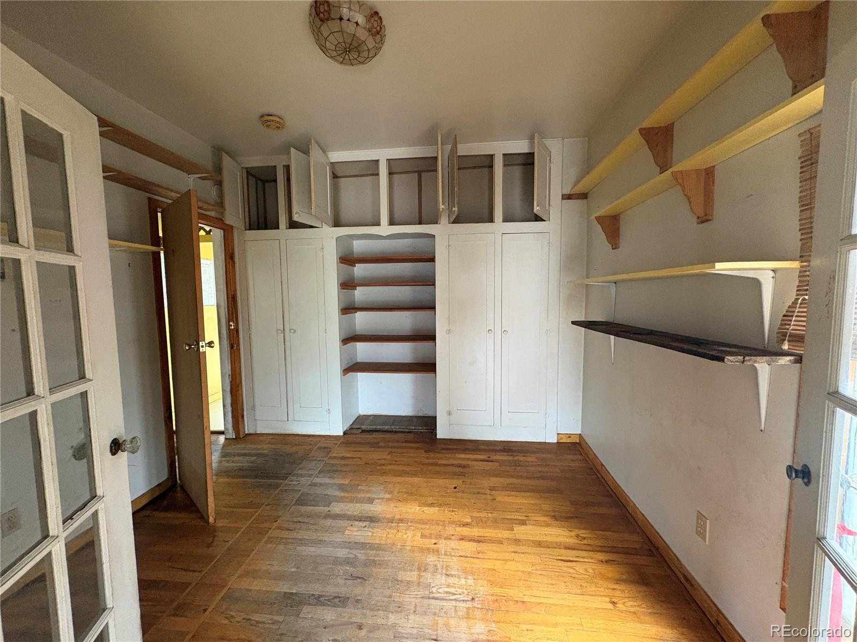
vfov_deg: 85.7
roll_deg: +1.1
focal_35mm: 14
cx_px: 428
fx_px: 347
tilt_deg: -4.4
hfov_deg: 102.1
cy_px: 321
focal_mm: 2.22
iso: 500
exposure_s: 1/60
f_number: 2.2
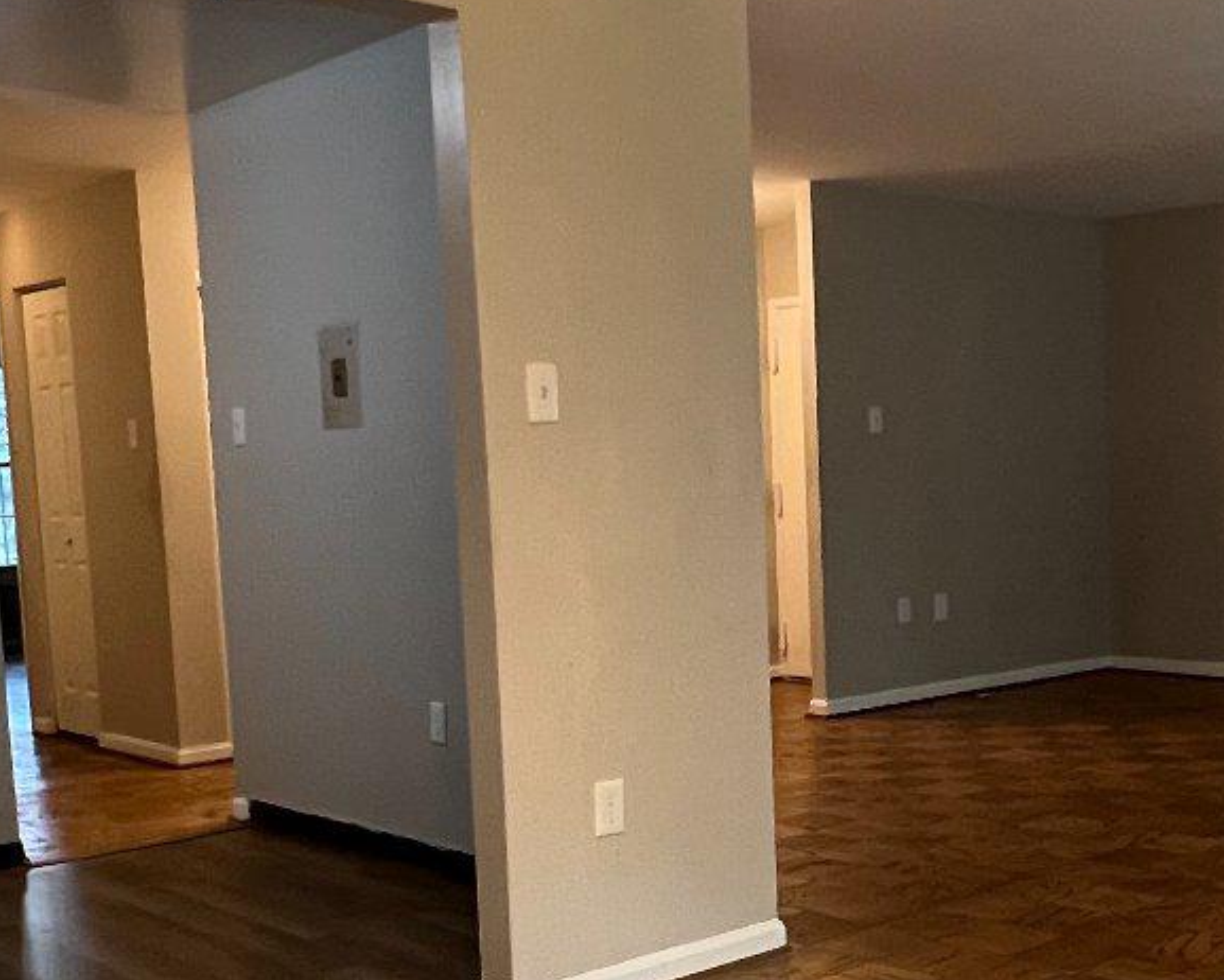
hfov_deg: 40.4
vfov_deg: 33.1
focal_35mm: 45
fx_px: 1631
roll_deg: +1.6
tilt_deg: -7.4
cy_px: 681
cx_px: 859
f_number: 1.8
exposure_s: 1/60
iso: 320
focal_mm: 1.57
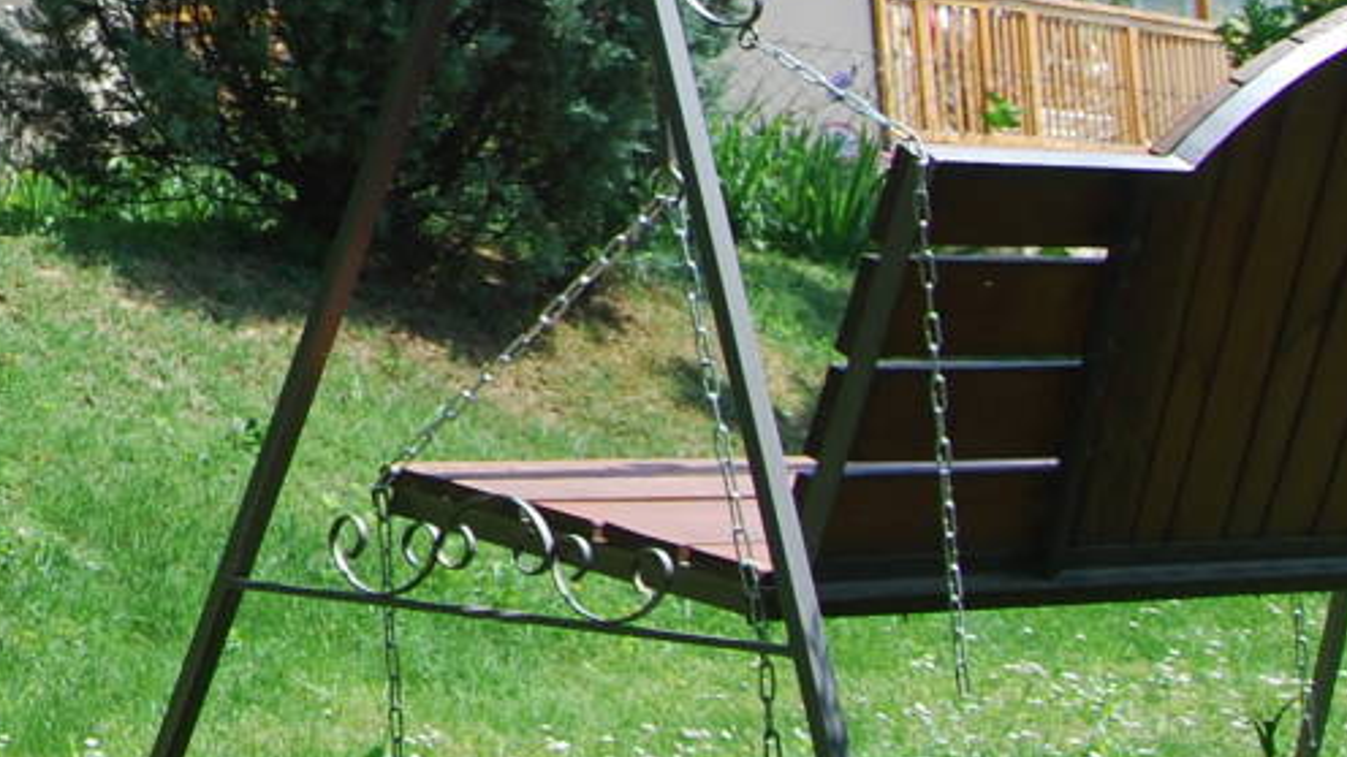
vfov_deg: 9.9
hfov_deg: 16.4
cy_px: -567
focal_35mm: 117
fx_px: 4179
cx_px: -782
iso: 100
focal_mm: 18
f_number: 6.3
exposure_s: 1/160
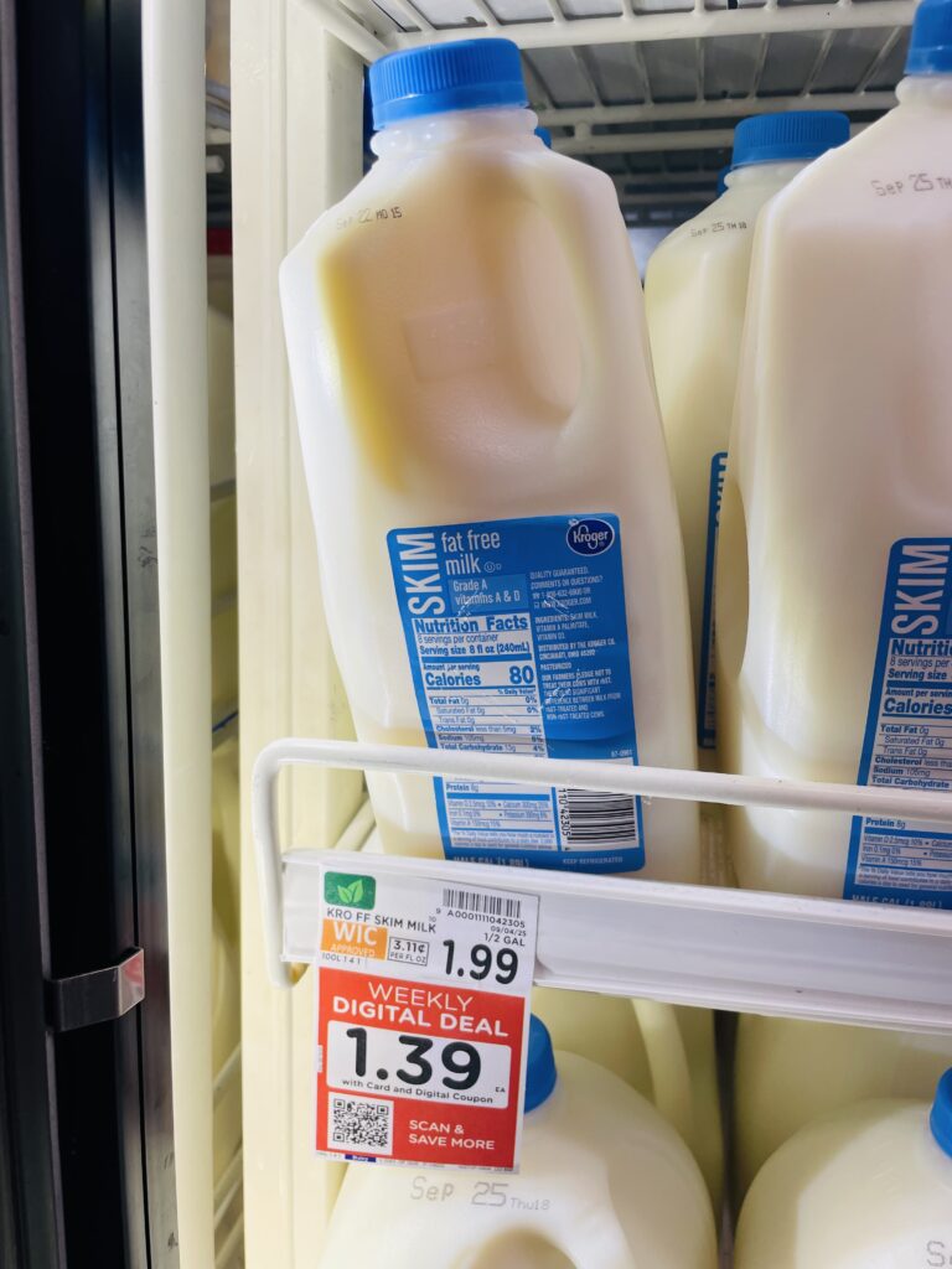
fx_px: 953
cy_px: 634
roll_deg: -0.2
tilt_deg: -7.7
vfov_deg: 67.3
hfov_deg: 53.1
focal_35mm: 26
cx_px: 476
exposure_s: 1/188
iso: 32
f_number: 1.6
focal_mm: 4.2
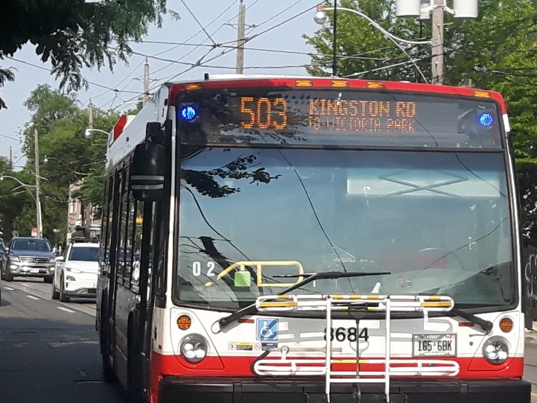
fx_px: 683
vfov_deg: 32.7
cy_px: 261
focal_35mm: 44
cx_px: 287
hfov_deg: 42.9
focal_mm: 3.7
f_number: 1.9
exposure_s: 1/954
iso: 40
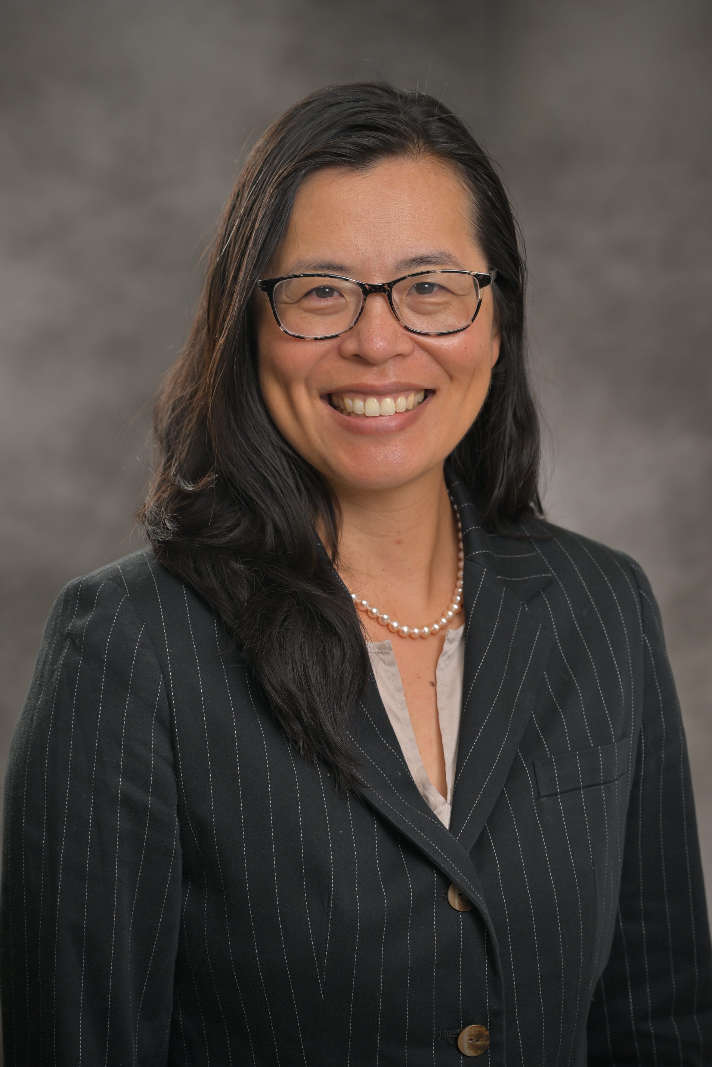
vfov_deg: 25.7
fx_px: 2341
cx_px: 356
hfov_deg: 17.3
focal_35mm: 79
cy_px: 534
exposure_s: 1/200
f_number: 5
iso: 100
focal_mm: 79
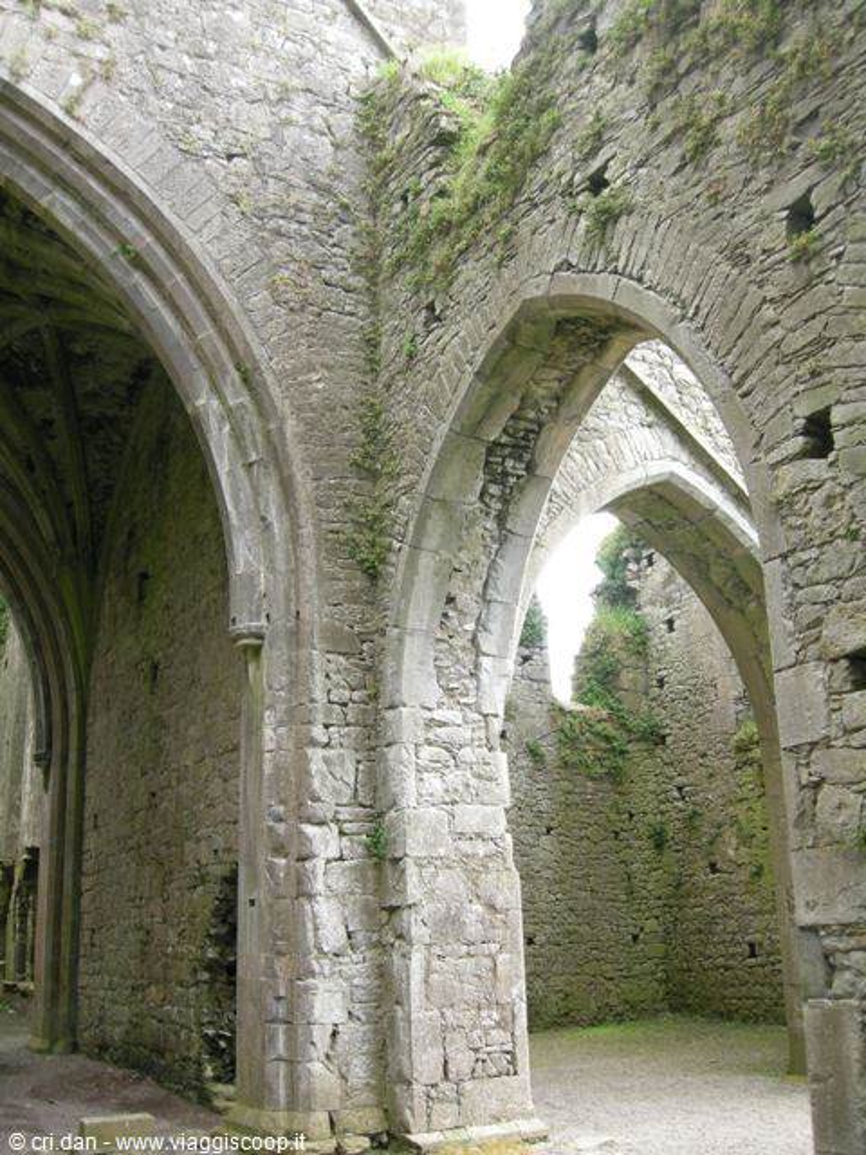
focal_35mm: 36
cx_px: 433
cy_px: 578
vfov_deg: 51.4
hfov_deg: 39.7
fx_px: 1201
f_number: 3.4
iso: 64
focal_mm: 7.5
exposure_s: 1/63.3
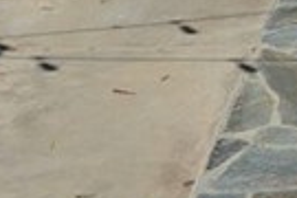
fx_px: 1501
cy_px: -394
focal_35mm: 182
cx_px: 436
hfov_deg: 10.9
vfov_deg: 6.8
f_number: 11
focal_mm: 24
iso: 500
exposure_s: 1/1000
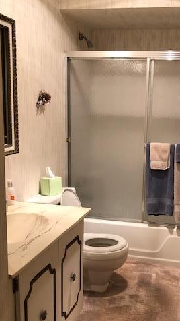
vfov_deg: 49.3
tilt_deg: -10.7
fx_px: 348
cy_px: 181
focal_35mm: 41
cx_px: 126
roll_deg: -3.1
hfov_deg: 28.7
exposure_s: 1/30
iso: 32
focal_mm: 3.99
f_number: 1.8
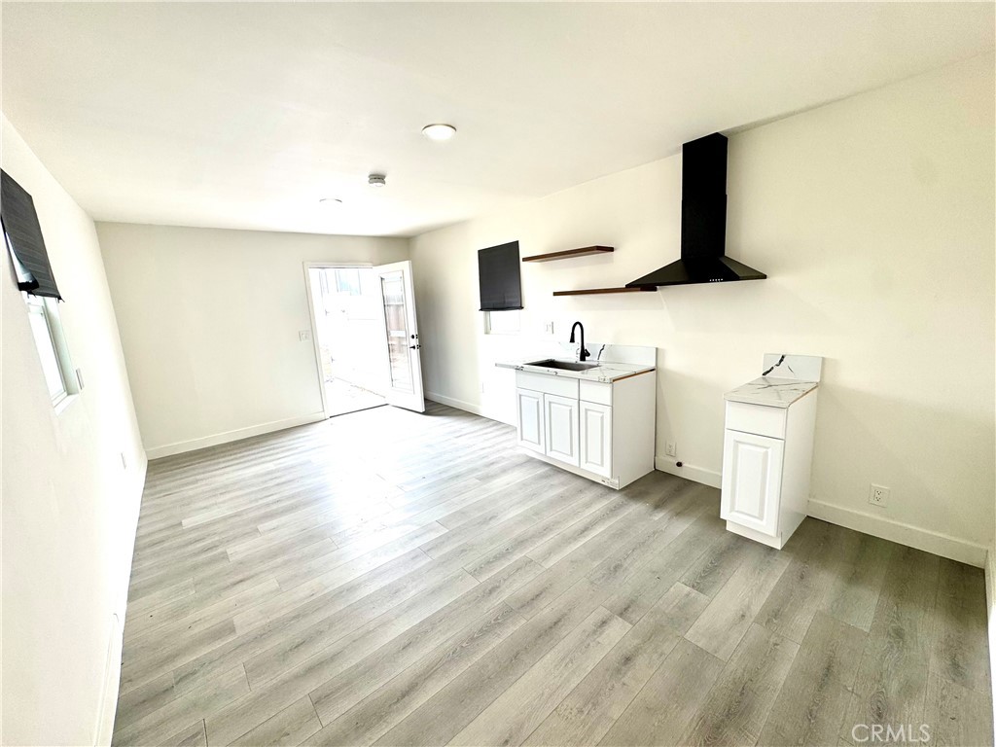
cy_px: 374
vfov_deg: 85.7
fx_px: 403
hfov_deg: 102.1
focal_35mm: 14
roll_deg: +2.9
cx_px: 498
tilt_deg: -11.3
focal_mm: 2.22
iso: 40
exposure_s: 1/142
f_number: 2.2
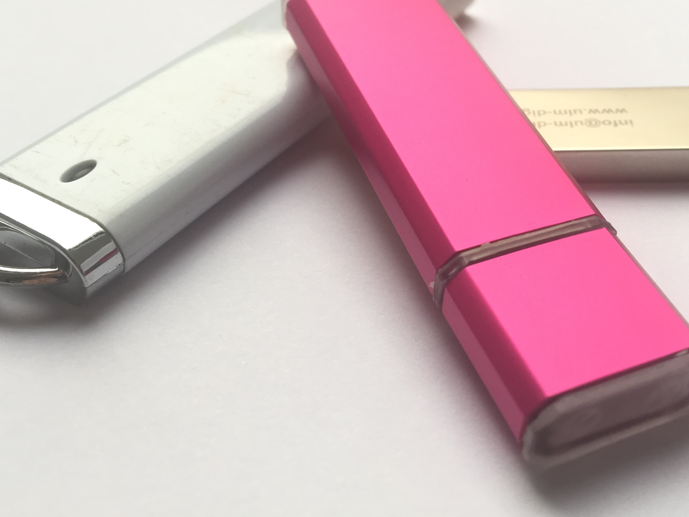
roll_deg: +0.4
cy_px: 194
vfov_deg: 31.4
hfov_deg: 41.2
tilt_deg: -38.4
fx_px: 916
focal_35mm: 46
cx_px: 392
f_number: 2.2
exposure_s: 1/50
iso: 32
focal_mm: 4.15
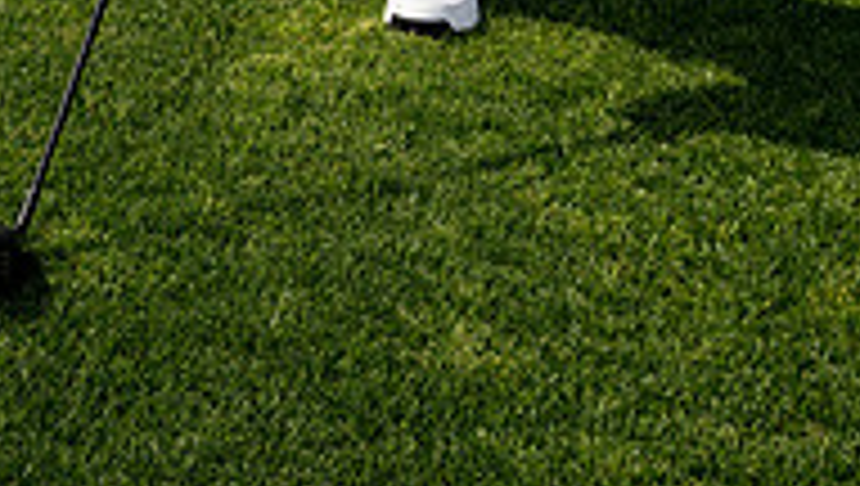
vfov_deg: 8.9
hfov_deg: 16.7
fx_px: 2923
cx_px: 288
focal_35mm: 128
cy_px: -518
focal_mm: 52
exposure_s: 1/250
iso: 100
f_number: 8
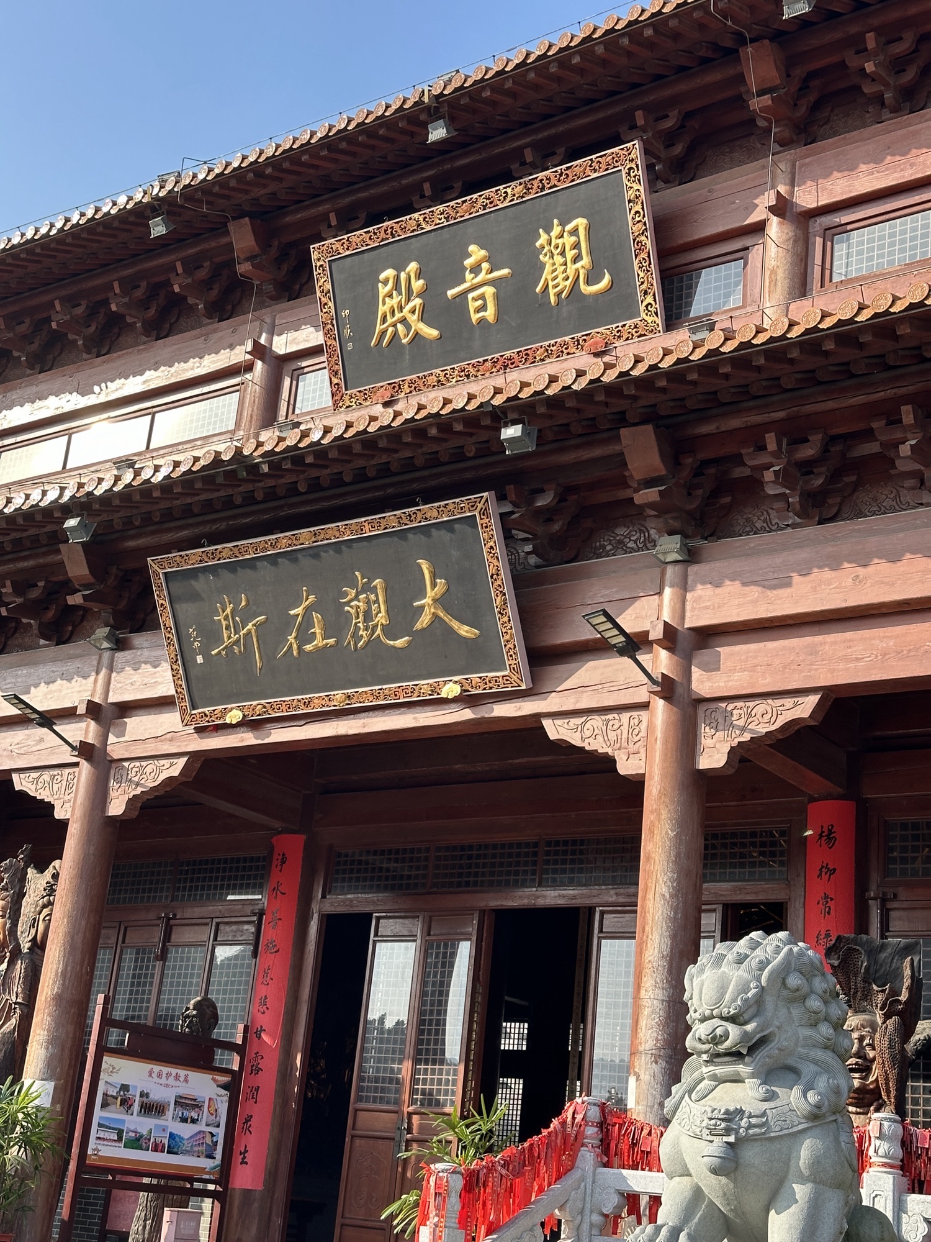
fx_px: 1721
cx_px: 466
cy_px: 621
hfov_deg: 30.3
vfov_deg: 39.7
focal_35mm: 48
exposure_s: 1/1272
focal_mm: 6.86
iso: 64
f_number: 1.78
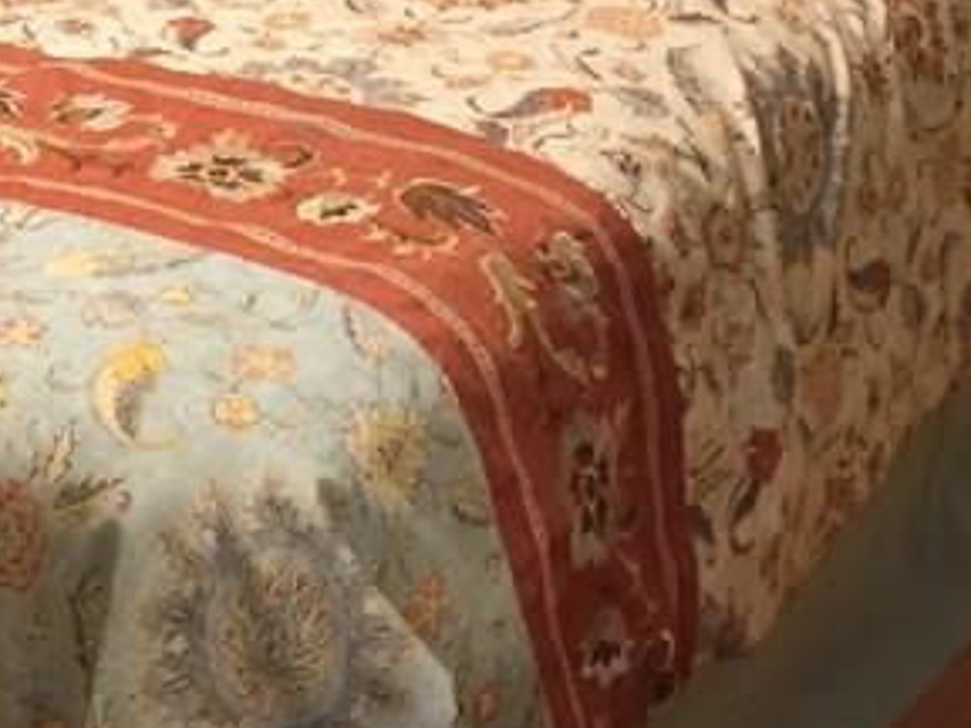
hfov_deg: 18.7
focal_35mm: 103
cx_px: 81
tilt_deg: -12.0
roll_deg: -0.7
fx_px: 2889
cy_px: -357
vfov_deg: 13.5
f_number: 2.2
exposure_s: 1/15
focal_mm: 4.15
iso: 64
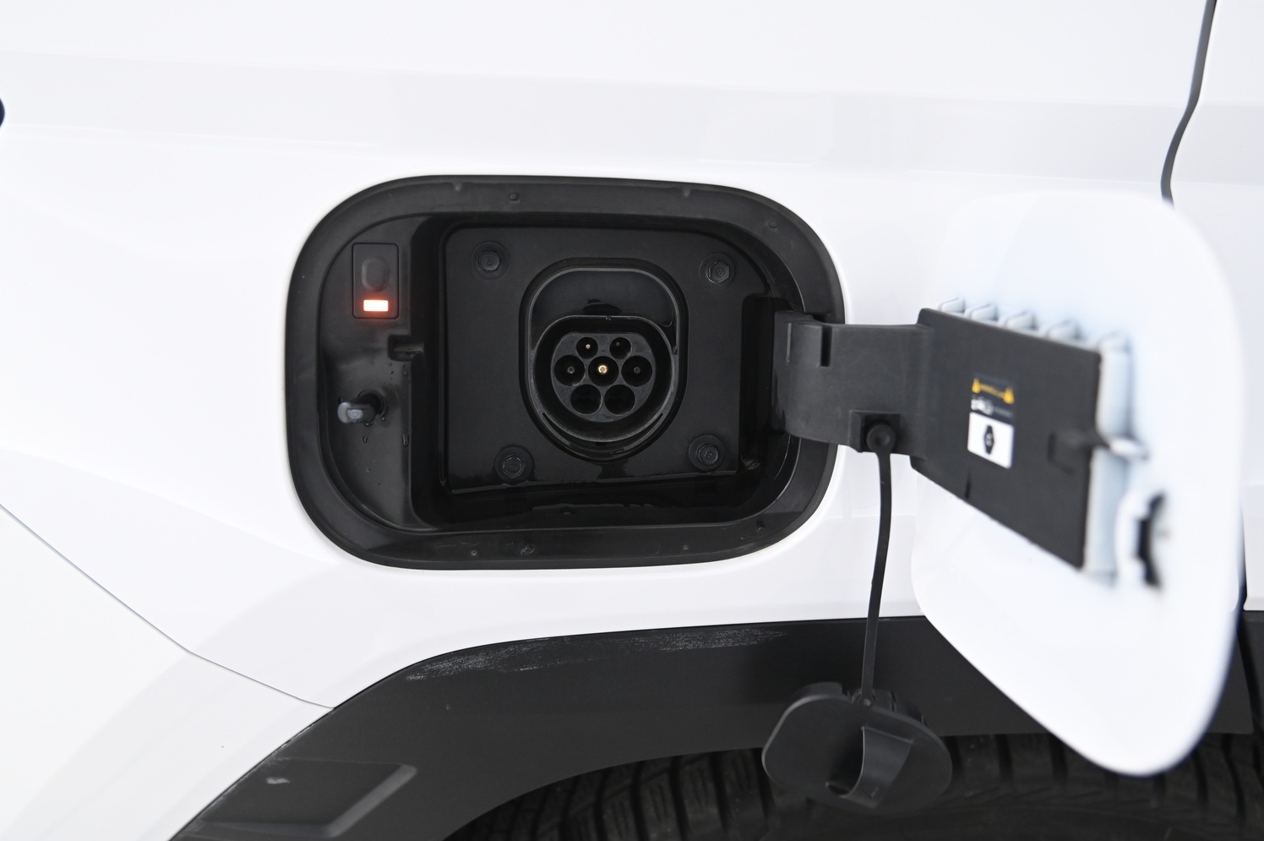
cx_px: 621
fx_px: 1333
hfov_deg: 50.7
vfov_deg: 35.0
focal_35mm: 38
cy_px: 401
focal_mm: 35
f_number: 4
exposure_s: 1/50
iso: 2000
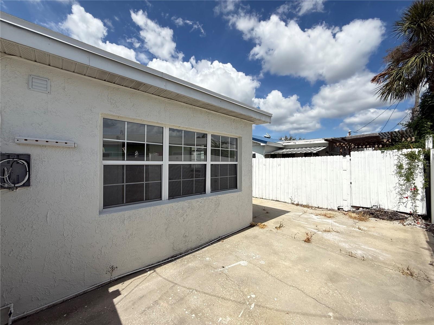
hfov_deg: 102.1
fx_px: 176
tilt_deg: +1.1
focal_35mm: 14
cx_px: 217
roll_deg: -0.1
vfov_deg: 85.7
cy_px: 162
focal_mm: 2.22
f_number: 2.2
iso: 50
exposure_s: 1/3891
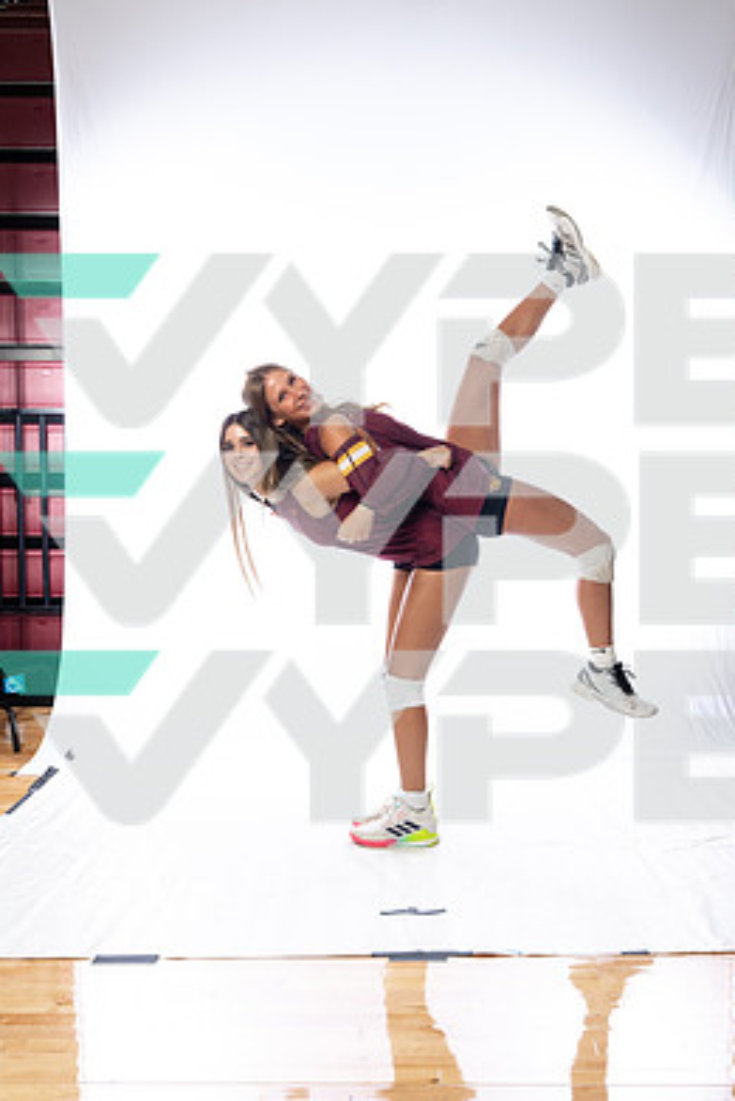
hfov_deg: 35.0
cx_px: 411
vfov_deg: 50.7
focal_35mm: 38
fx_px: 1163
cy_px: 541
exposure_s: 1/250
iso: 640
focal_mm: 33
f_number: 5.6
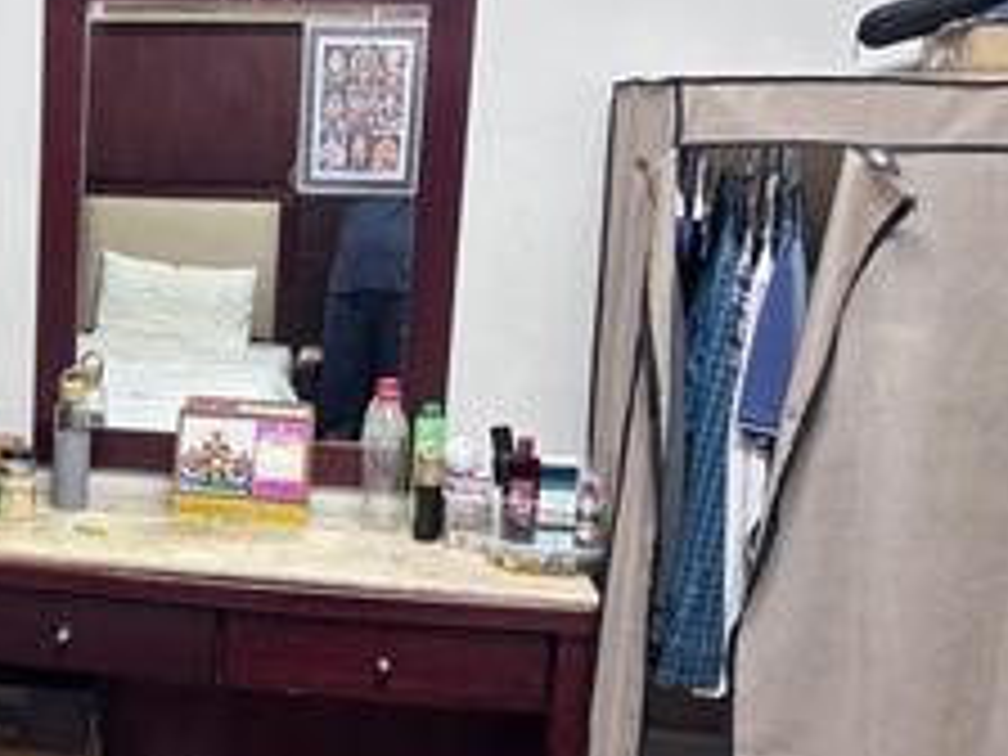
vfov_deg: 27.5
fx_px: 1543
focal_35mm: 53
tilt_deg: -9.6
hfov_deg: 33.7
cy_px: 376
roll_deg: -1.8
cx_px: 56
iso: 320
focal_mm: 5.96
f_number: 1.6
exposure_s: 1/60
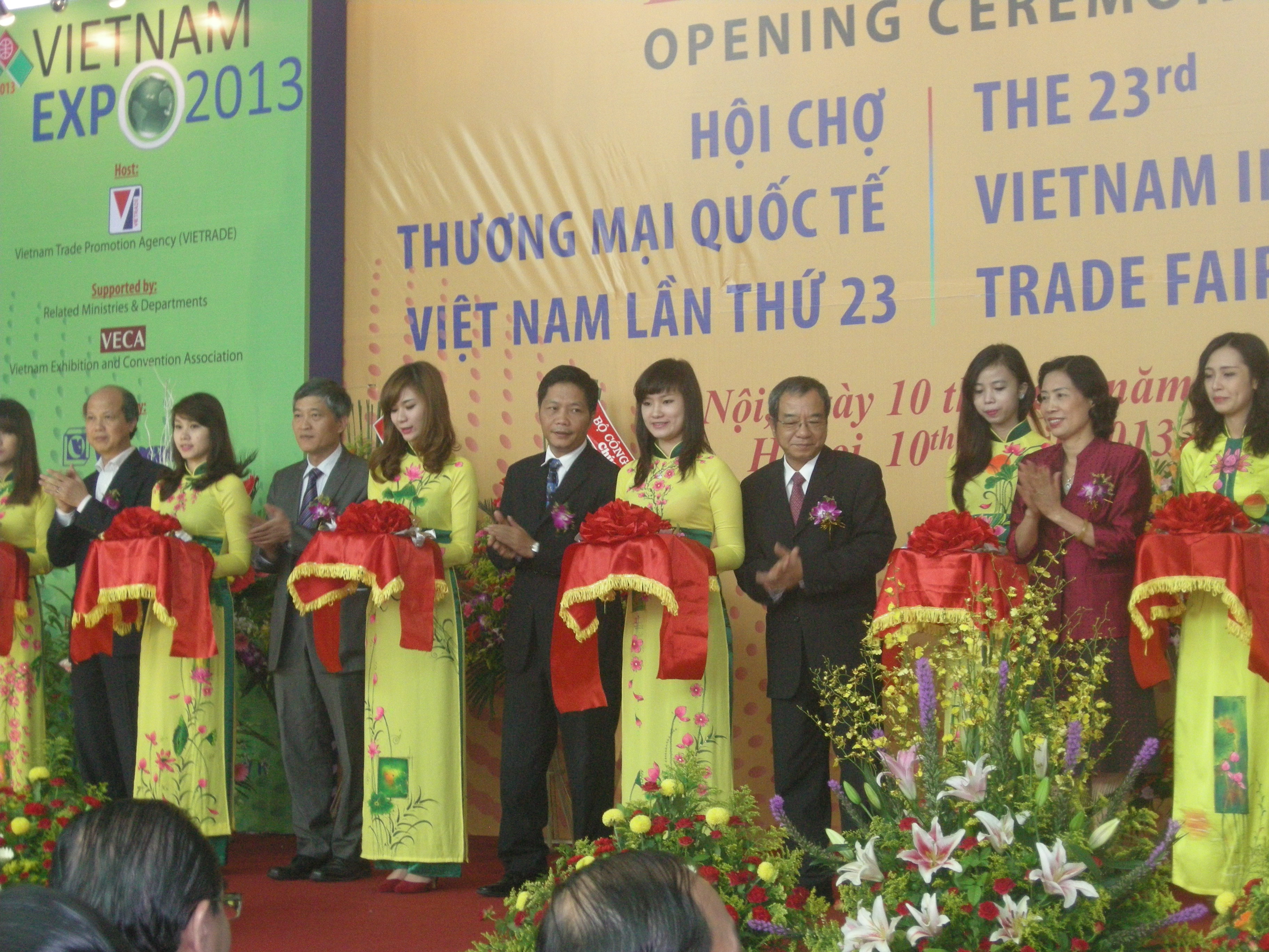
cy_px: 476
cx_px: 634
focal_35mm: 89
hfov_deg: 22.0
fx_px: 3263
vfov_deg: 16.6
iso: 426
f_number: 4.3
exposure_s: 1/30
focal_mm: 18.6
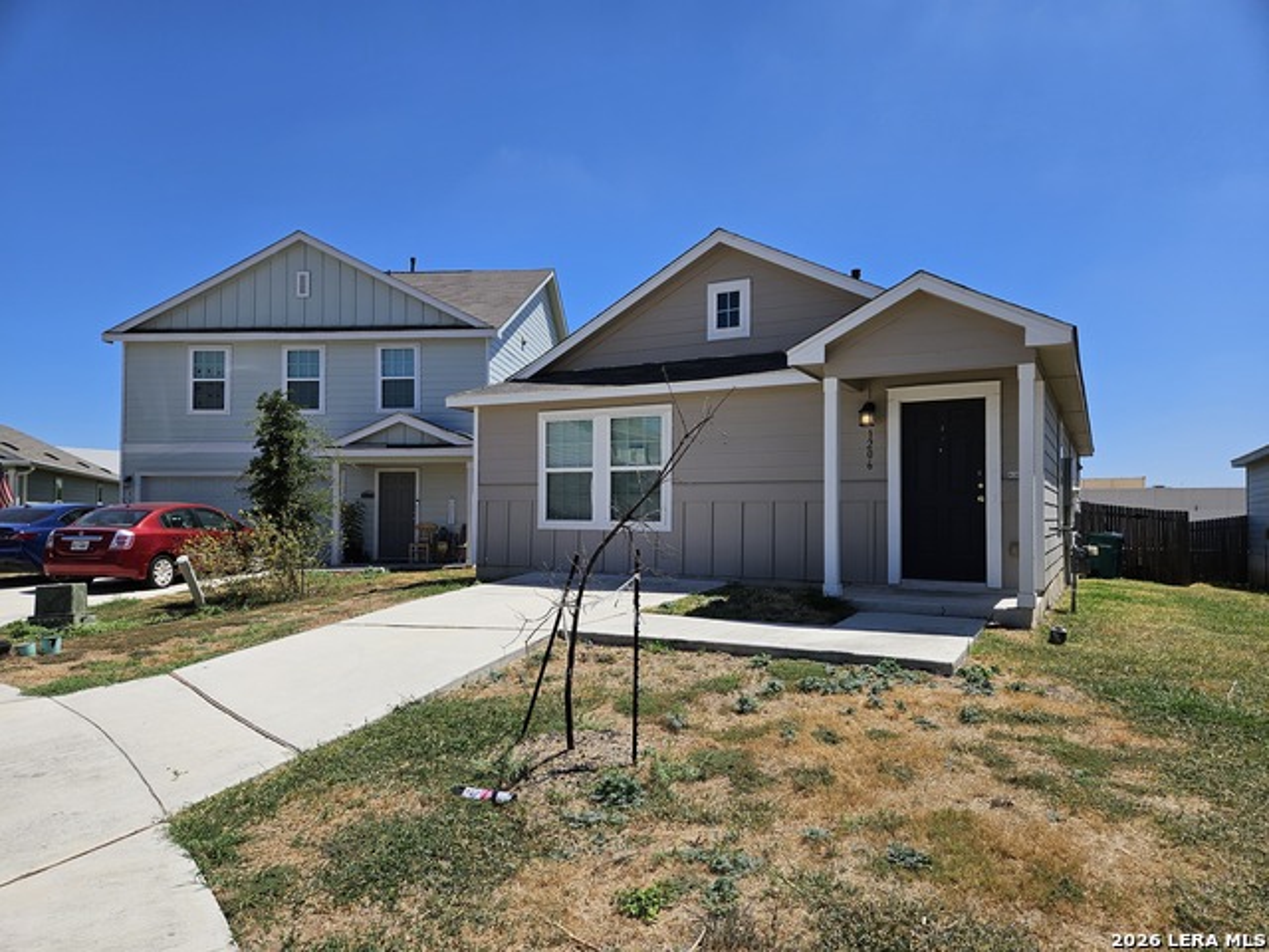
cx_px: 634
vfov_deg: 58.9
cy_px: 476
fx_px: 843
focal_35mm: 23
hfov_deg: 73.9
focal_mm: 5.4
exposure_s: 1/2586
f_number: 1.8
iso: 25
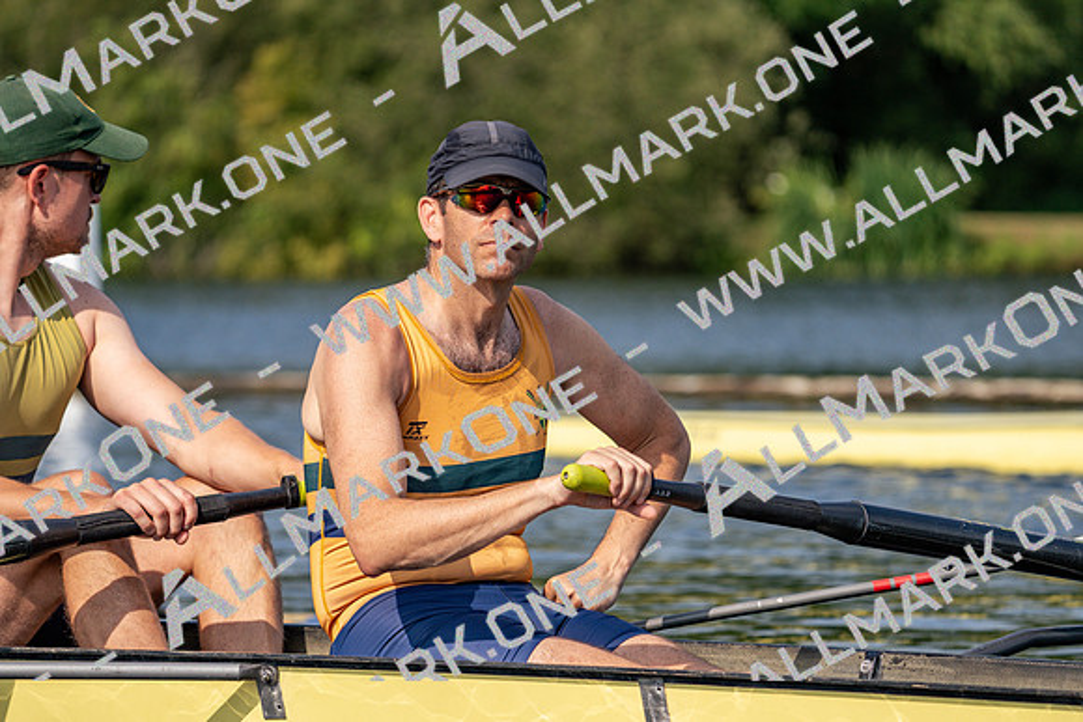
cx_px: 542
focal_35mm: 232
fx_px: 6981
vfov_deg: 5.9
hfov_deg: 8.9
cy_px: 361
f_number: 5.6
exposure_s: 1/1600
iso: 250
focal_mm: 232
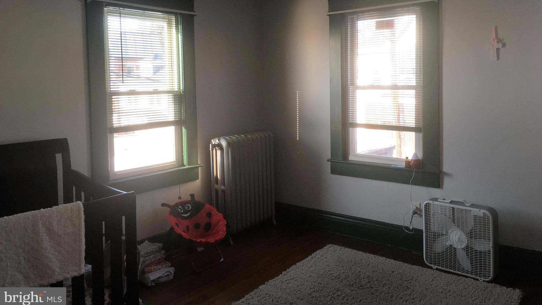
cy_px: 103
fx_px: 460
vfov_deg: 36.3
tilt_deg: -4.3
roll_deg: +0.7
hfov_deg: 61.0
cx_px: 274
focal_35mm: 32
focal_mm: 4.15
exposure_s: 1/120
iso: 40
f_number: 2.2
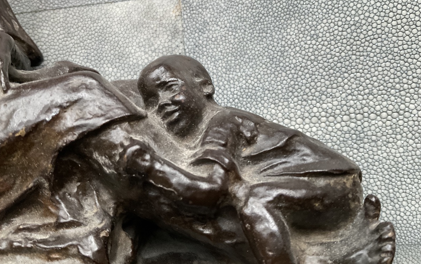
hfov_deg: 61.2
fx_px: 356
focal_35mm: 31
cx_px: 209
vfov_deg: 40.6
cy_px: 118
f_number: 1.8
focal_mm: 3
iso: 250
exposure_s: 1/40
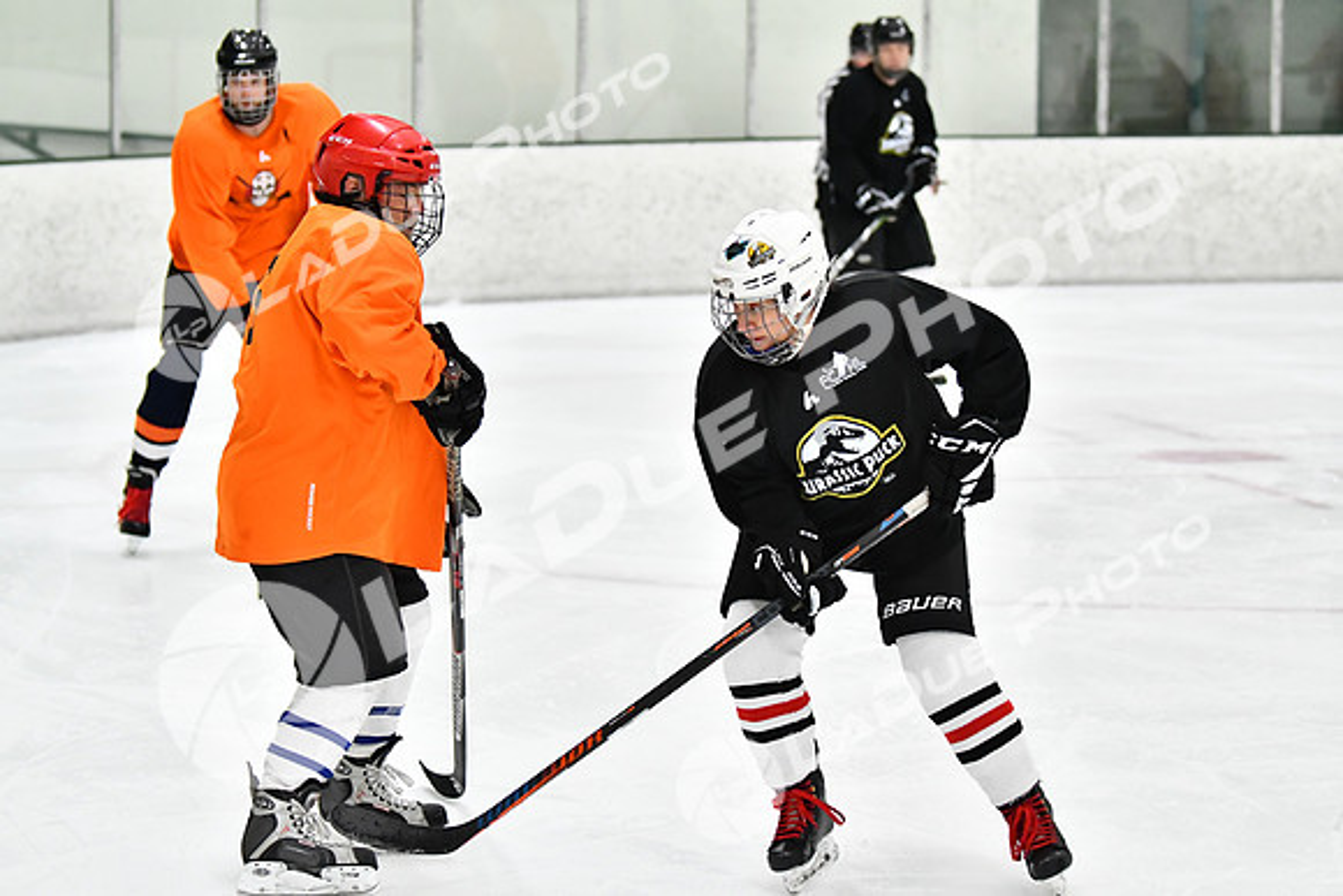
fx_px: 5709
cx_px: 672
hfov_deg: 13.4
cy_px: 448
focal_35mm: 153
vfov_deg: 9.0
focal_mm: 102
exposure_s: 1/1250
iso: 5000
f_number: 2.8
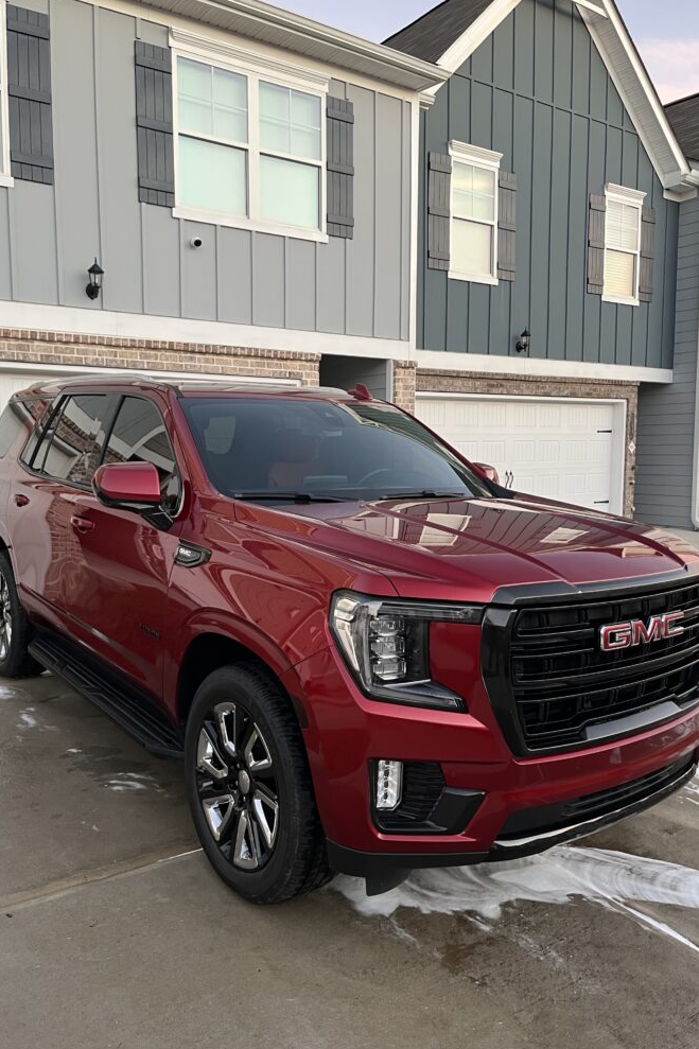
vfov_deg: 65.5
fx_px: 816
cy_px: 529
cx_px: 337
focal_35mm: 28
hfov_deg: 46.4
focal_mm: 5.1
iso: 125
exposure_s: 1/66
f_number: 1.6
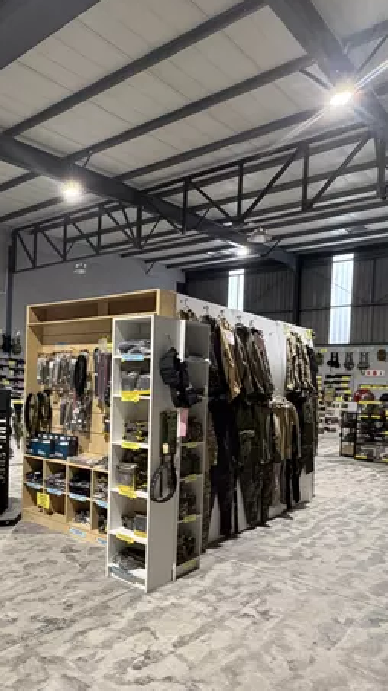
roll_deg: -3.3
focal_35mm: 27
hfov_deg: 40.9
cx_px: 73
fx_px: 494
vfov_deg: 69.5
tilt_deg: -0.5
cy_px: 394
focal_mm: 2.22
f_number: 2.2
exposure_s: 1/50
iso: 250
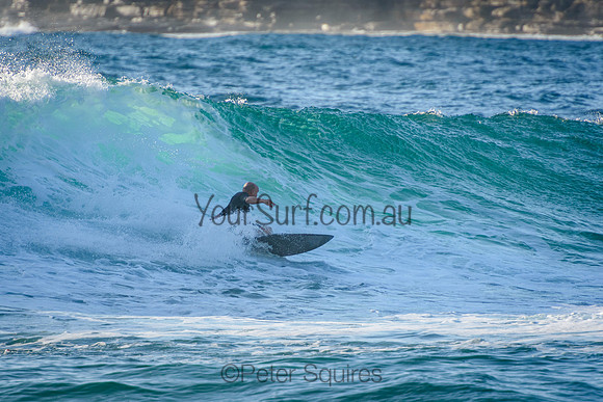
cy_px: 201
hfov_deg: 3.4
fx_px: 10228
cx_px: 302
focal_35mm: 611
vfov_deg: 2.3
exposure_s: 1/2000
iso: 450
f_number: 5.6
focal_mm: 400
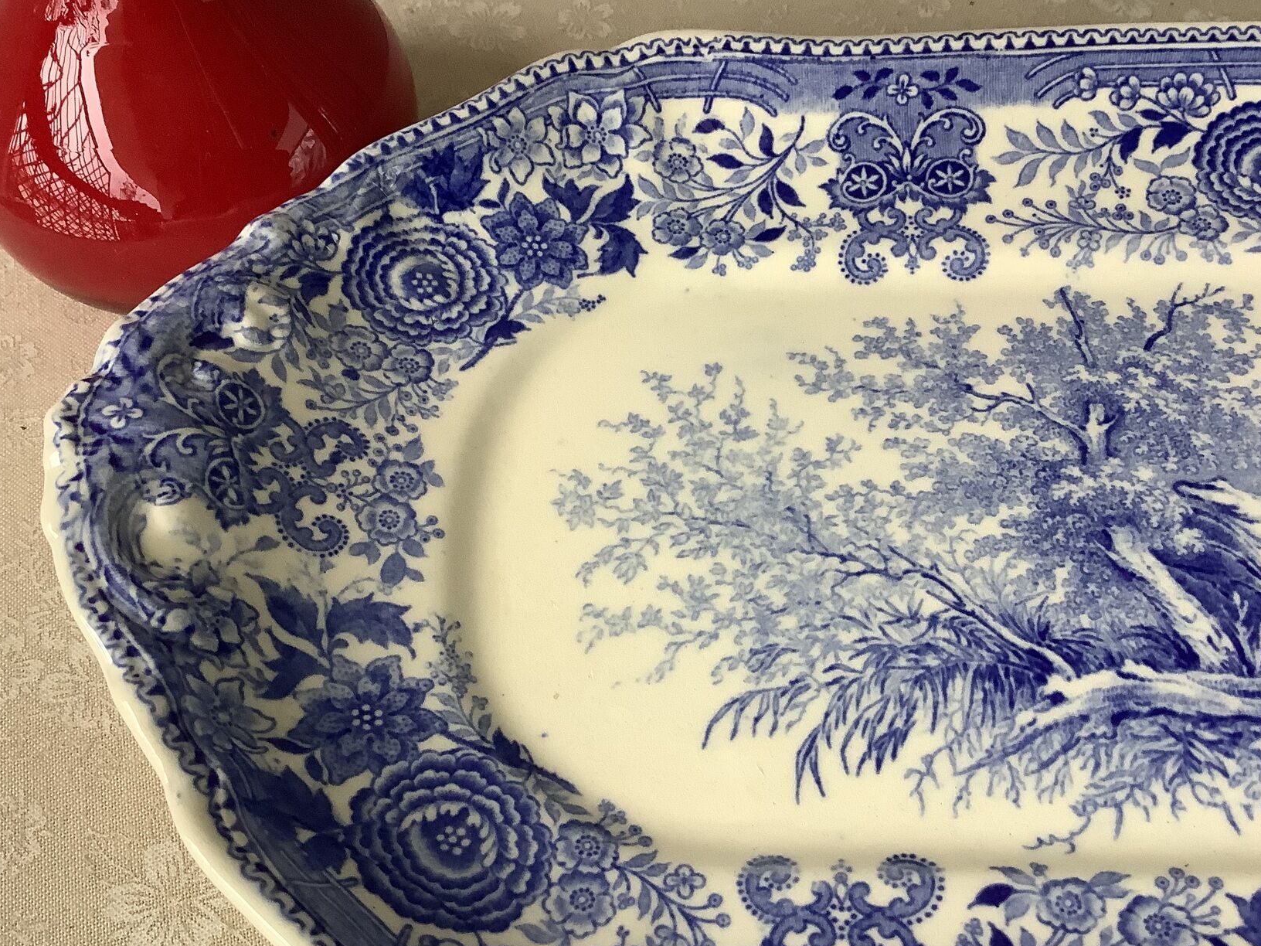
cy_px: 529
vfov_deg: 37.7
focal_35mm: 38
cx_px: 689
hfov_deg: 48.9
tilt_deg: -52.0
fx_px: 1384
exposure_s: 1/60
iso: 125
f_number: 2.4
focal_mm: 3.3
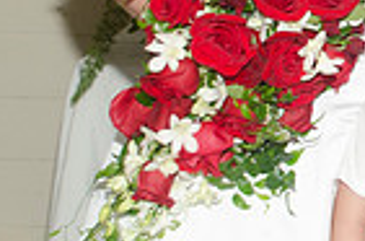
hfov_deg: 9.9
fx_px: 2041
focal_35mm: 202
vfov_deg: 6.7
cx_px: 574
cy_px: -4
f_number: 5.6
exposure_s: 1/250
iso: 400
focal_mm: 31
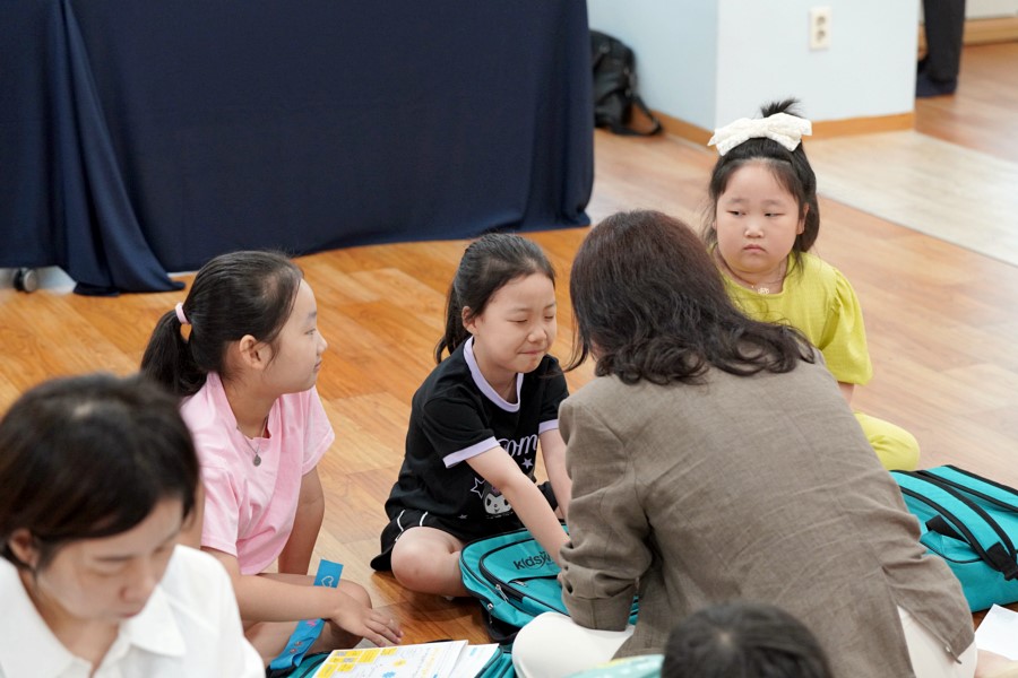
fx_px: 2177
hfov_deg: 26.3
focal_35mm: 77
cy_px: 339
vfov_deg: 17.7
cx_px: 509
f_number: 4
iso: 3200
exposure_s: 1/160
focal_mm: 77
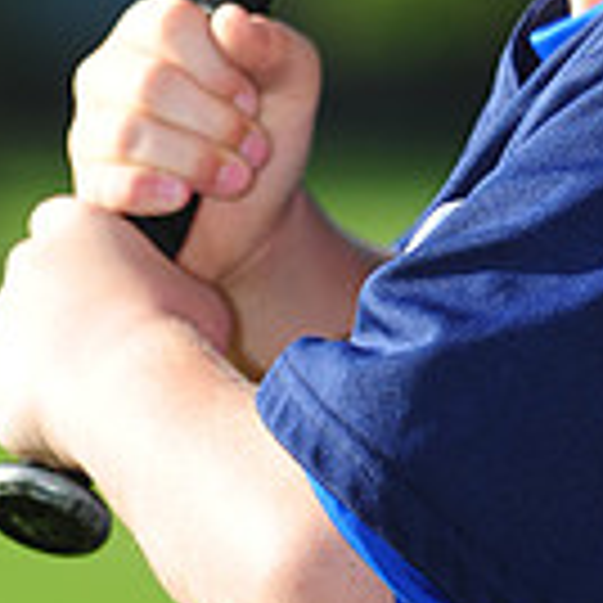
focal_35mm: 737
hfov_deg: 2.4
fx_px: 14525
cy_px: -508
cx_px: 274
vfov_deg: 2.4
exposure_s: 1/800
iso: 200
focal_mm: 200
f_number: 4.5
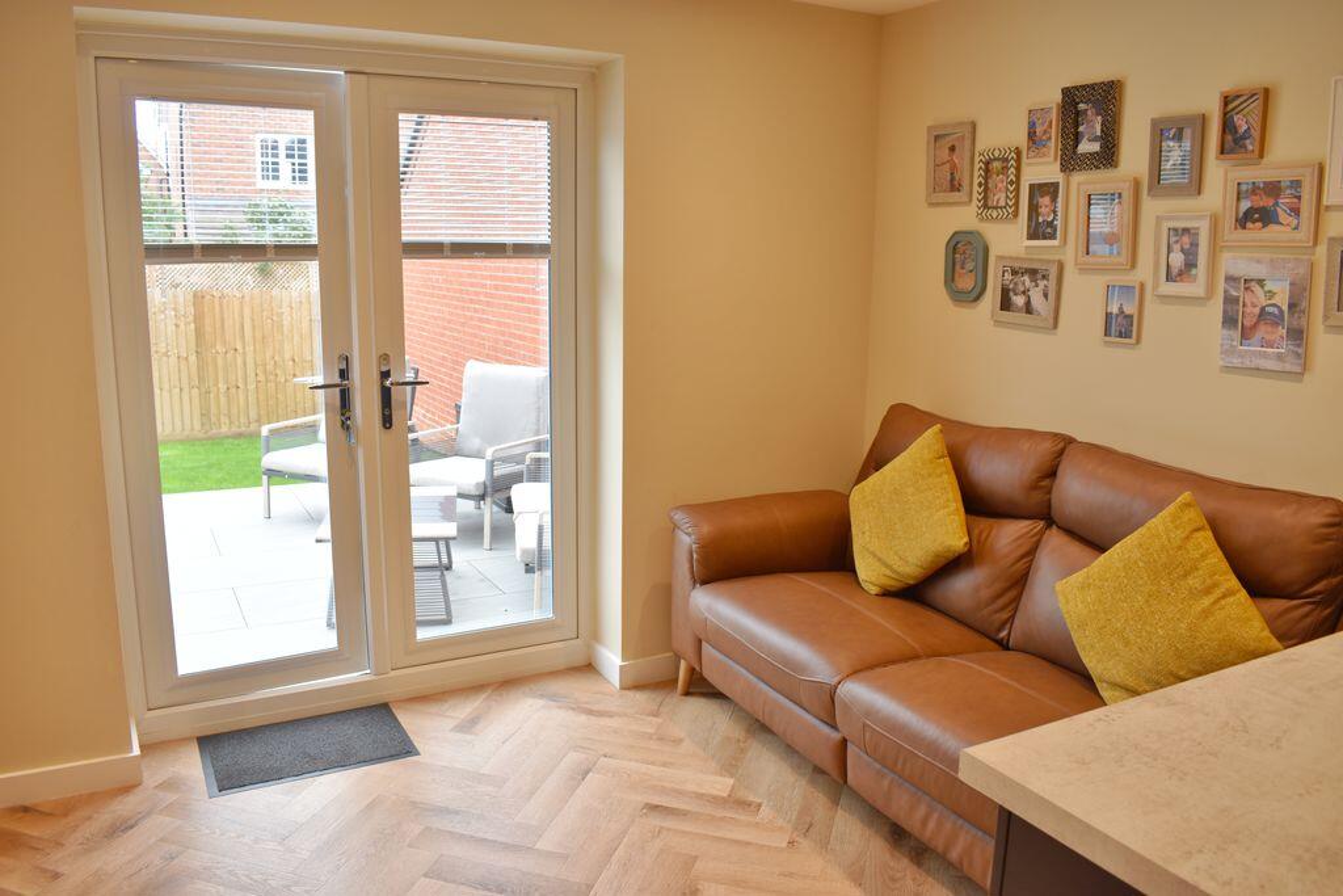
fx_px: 1007
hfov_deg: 67.4
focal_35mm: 27
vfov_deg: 47.9
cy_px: 448
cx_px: 672
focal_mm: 18
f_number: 5.6
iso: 100
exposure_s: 1/20
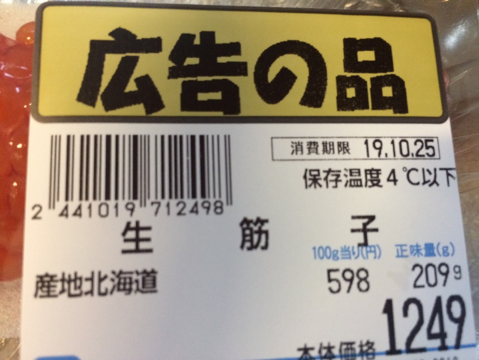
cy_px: 180
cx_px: 240
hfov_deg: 61.7
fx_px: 401
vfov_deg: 48.2
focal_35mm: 29
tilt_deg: -76.7
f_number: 2.2
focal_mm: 4.15
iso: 250
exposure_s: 1/30
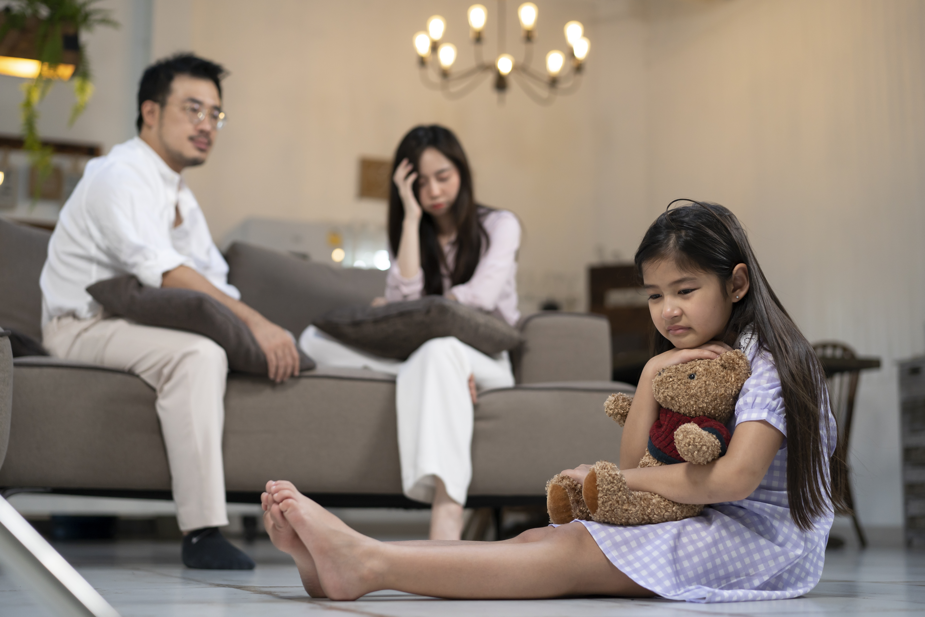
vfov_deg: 24.6
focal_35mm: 55
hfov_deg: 36.2
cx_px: 462
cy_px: 308
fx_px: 1413
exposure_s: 1/400
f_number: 2.5
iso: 320
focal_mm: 55
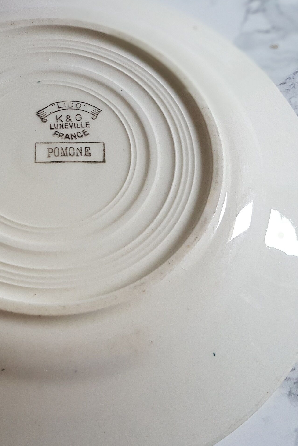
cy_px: 223
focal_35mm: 37
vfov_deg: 51.9
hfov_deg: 34.3
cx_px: 40
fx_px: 459
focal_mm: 4.2
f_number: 1.7
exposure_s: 1/50
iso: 200
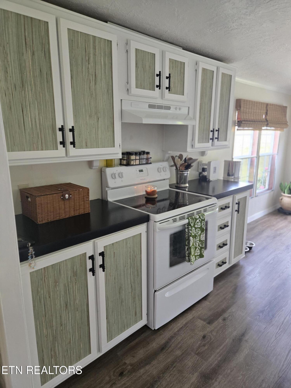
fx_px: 258
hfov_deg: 58.9
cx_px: 146
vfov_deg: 73.9
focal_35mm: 23
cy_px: 194
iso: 400
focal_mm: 5.4
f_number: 1.8
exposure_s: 1/359
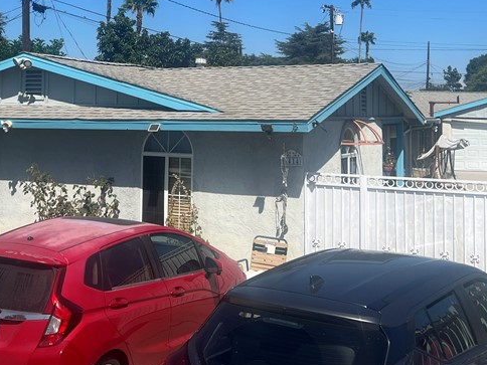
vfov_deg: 26.2
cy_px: 81
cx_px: 173
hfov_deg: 34.7
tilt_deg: +3.5
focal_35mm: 55
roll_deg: -0.1
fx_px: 774
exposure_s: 1/6993
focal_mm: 5.7
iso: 50
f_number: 1.5
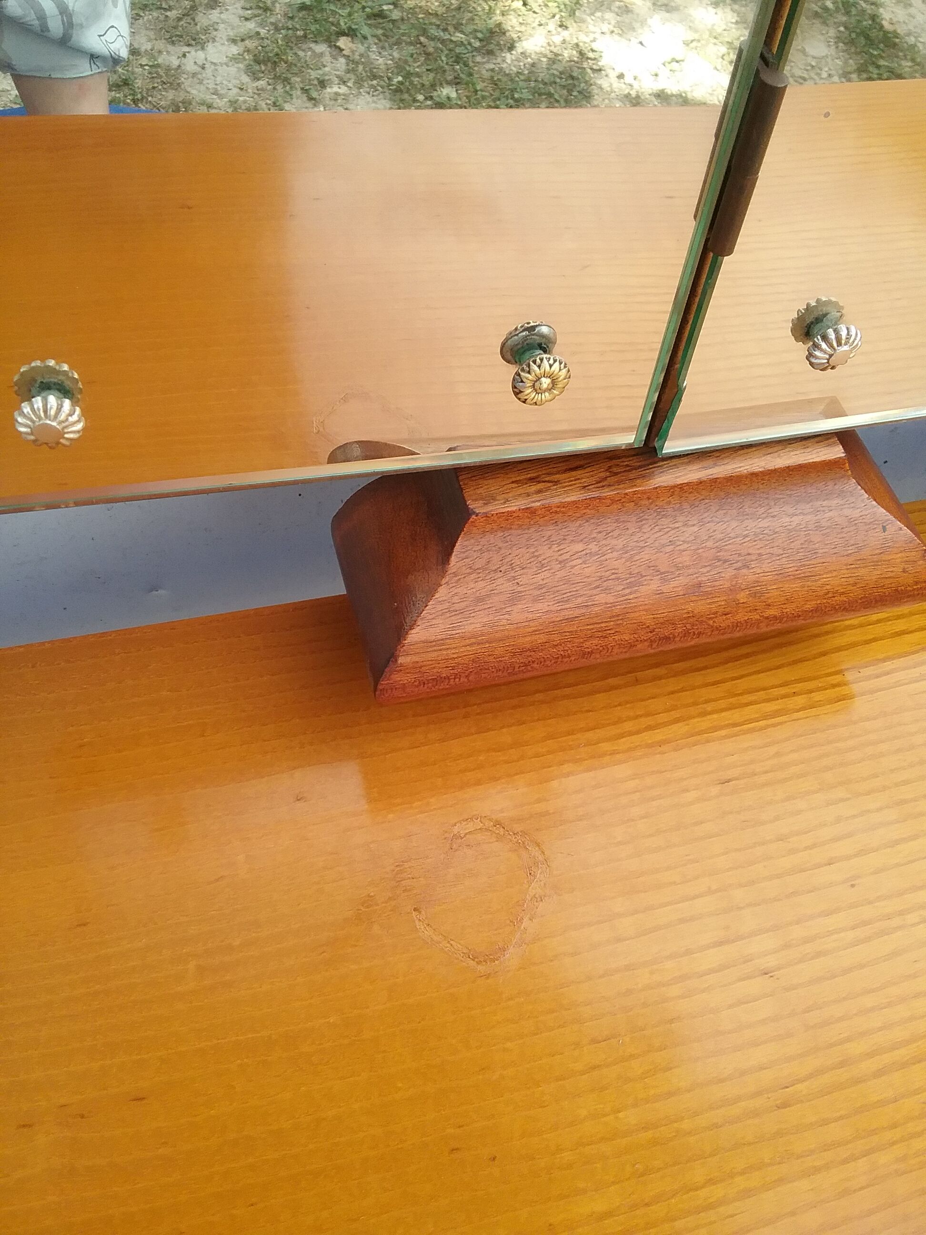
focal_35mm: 31
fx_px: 1106
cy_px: 618
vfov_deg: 58.4
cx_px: 463
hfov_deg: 45.4
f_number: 2.2
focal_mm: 3.3
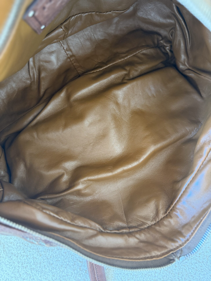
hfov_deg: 56.8
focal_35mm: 24
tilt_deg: -83.7
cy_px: 140
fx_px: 195
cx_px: 106
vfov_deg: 71.6
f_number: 1.78
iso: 500
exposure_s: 1/60
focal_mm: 6.76
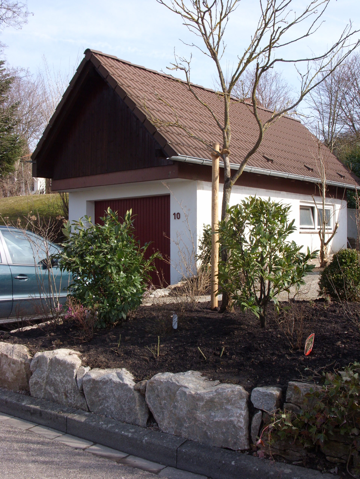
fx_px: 527
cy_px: 240
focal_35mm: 38
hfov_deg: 37.7
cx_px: 180
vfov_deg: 49.0
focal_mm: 6.3
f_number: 4.9
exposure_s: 1/250
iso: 50
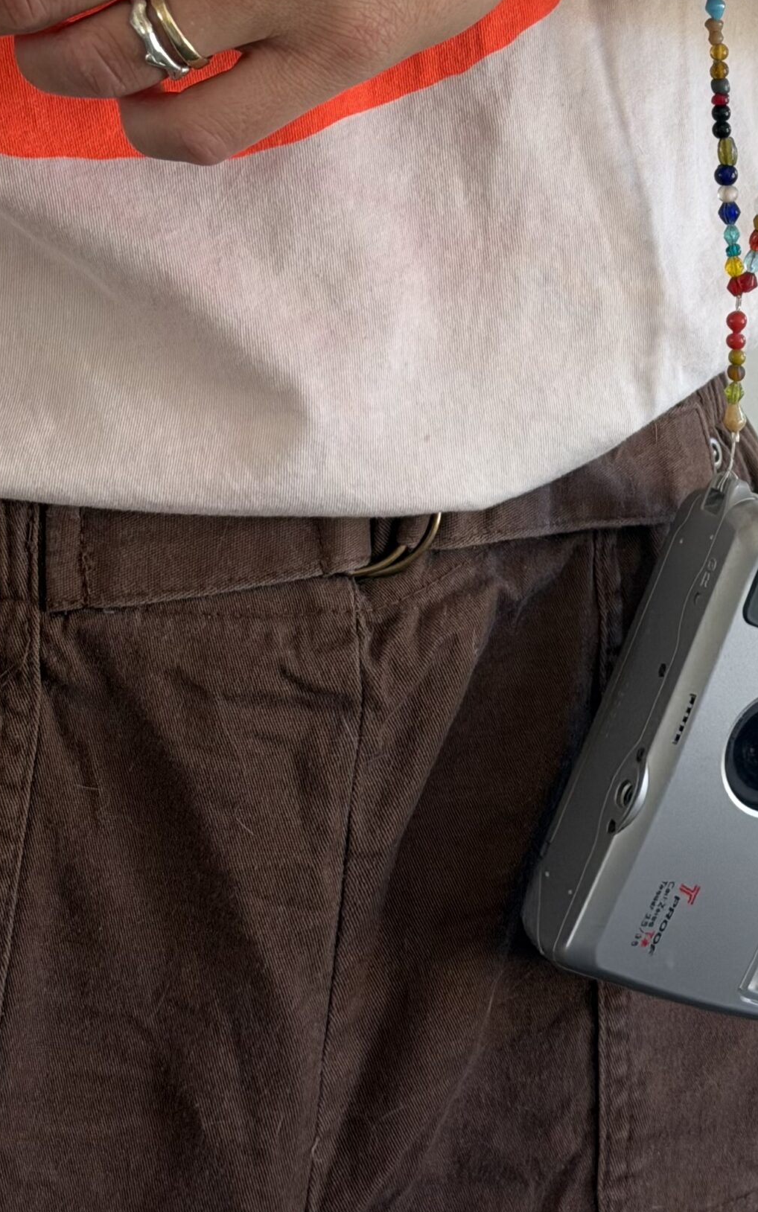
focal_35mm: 80
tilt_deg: -7.5
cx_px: 705
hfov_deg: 16.1
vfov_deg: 25.5
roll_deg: -3.0
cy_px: 316
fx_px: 2643
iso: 100
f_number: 1.78
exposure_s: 1/60
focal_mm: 6.76
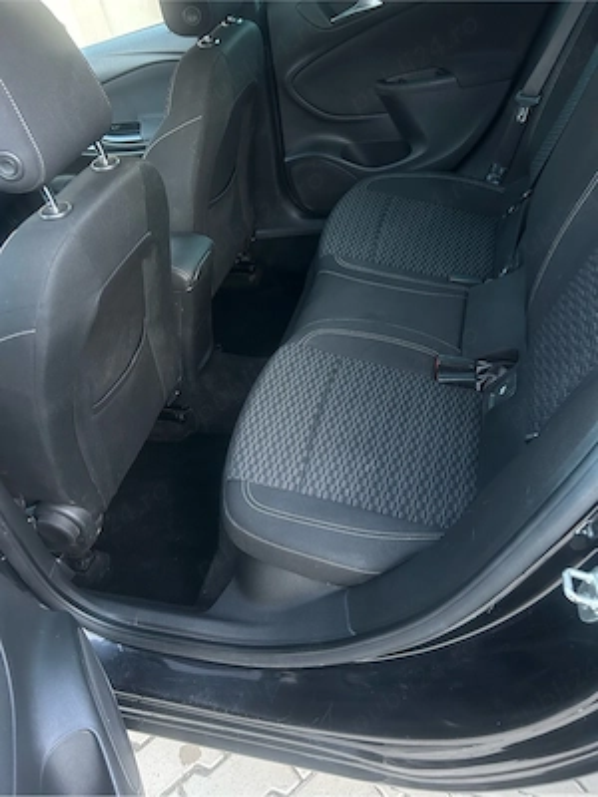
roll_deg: +13.3
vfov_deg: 67.3
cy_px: 398
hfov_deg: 53.1
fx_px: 599
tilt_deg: -42.8
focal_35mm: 26
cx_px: 299
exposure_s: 1/60
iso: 400
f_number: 1.5
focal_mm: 5.7
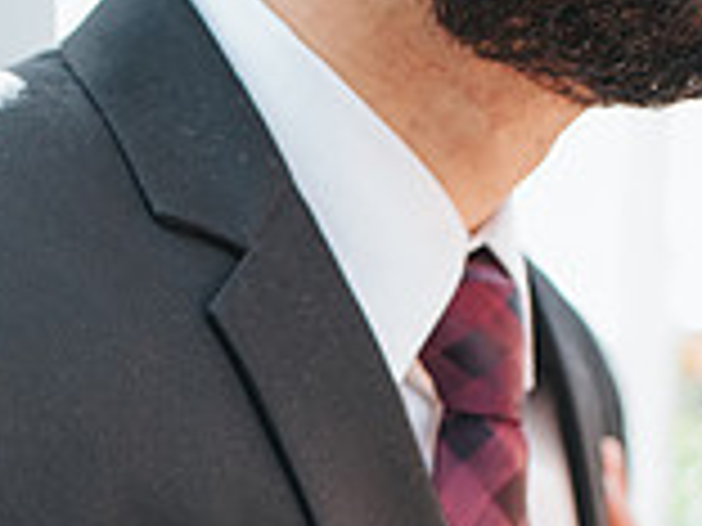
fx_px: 1967
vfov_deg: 14.2
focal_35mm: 97
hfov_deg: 20.2
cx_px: 252
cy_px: 796
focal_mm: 35
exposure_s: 1/500
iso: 800
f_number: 3.2
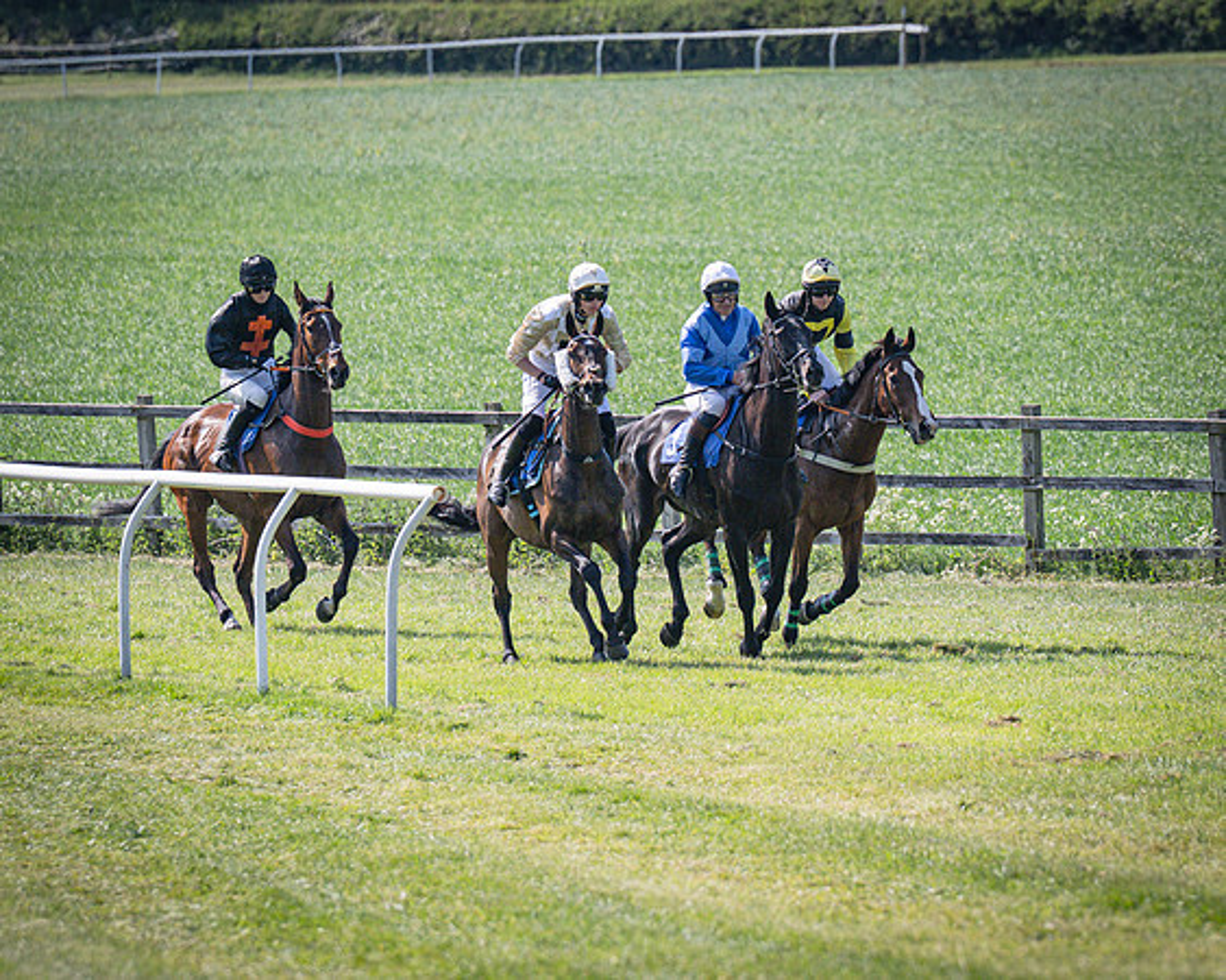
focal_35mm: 430
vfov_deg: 3.6
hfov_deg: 4.5
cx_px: 593
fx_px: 15587
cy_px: 488
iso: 400
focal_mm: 185
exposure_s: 1/3200
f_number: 4
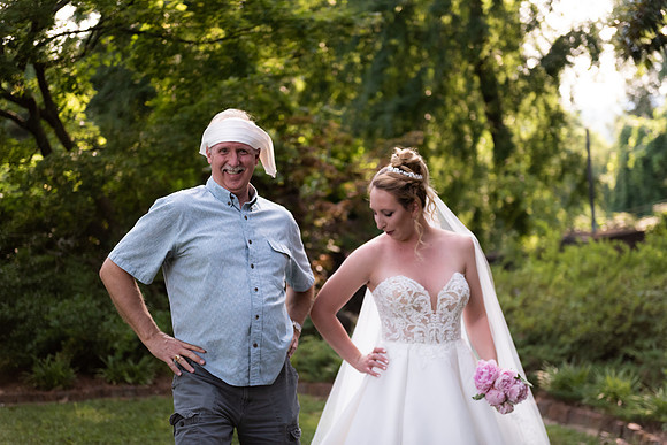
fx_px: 1297
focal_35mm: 70
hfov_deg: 28.8
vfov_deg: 19.5
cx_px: 334
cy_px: 222
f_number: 2.8
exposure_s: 1/3200
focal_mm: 70
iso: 2000
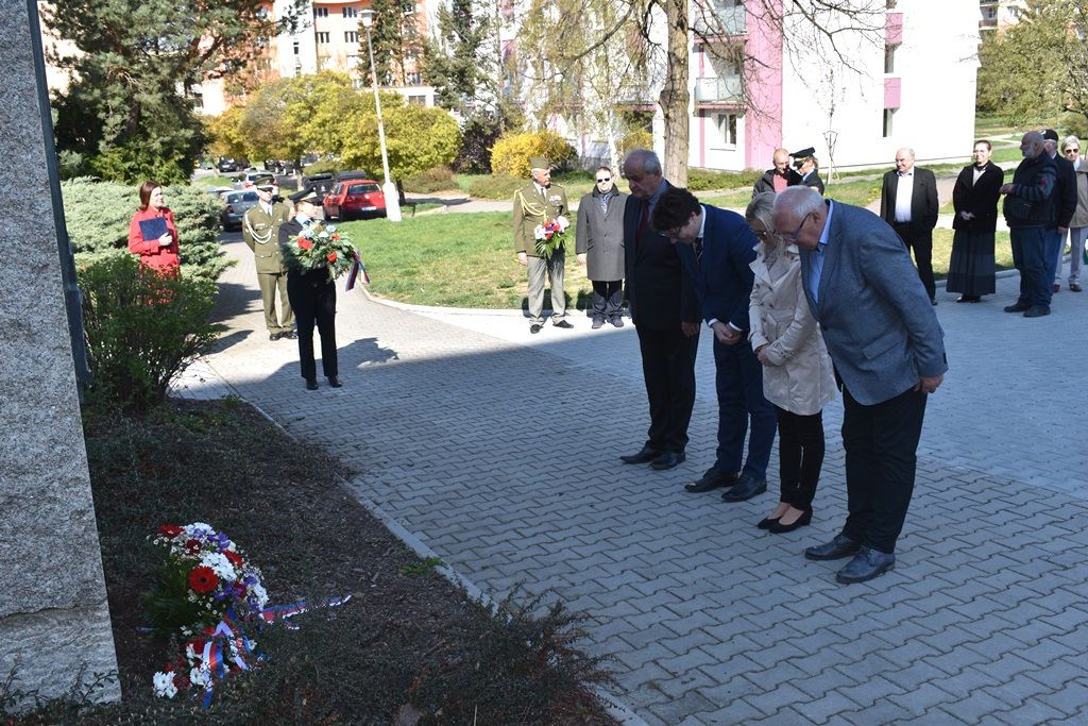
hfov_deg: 53.1
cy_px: 363
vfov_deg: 36.9
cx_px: 544
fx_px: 1088
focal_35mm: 36
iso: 100
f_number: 8
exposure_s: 1/200
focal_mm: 24
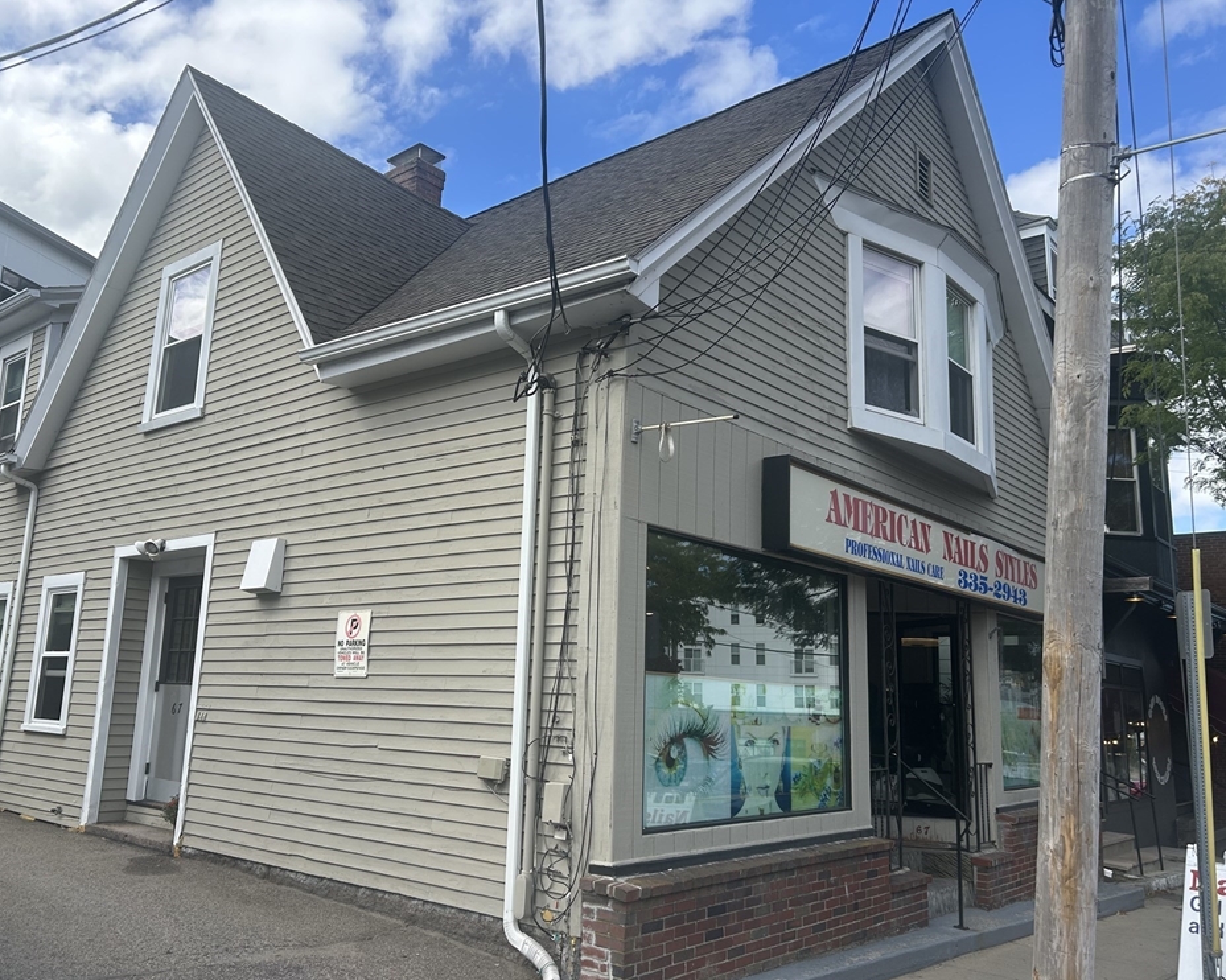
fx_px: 1016
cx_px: 571
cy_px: 505
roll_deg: -2.1
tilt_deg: +10.3
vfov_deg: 51.5
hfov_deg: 62.2
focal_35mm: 28
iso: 50
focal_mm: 5.7
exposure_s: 1/1779
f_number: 1.5
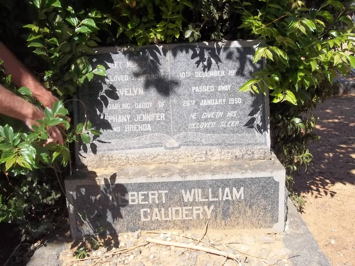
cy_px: 133
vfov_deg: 36.0
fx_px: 410
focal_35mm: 40
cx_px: 178
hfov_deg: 46.8
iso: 80
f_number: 6.3
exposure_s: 1/200
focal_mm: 7.1
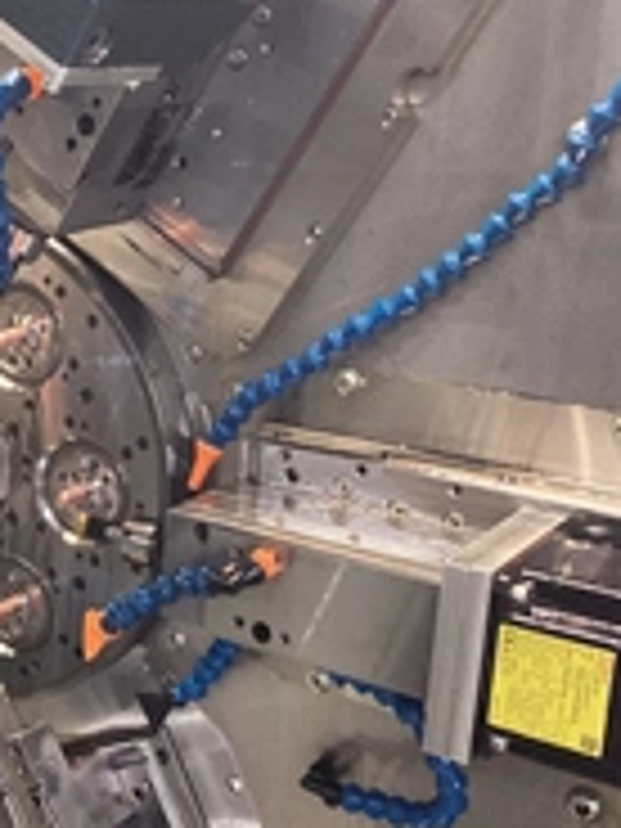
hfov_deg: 22.7
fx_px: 1459
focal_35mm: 61
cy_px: 477
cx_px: -50
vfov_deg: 31.6
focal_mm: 3.99
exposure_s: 1/60
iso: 320
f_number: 1.8
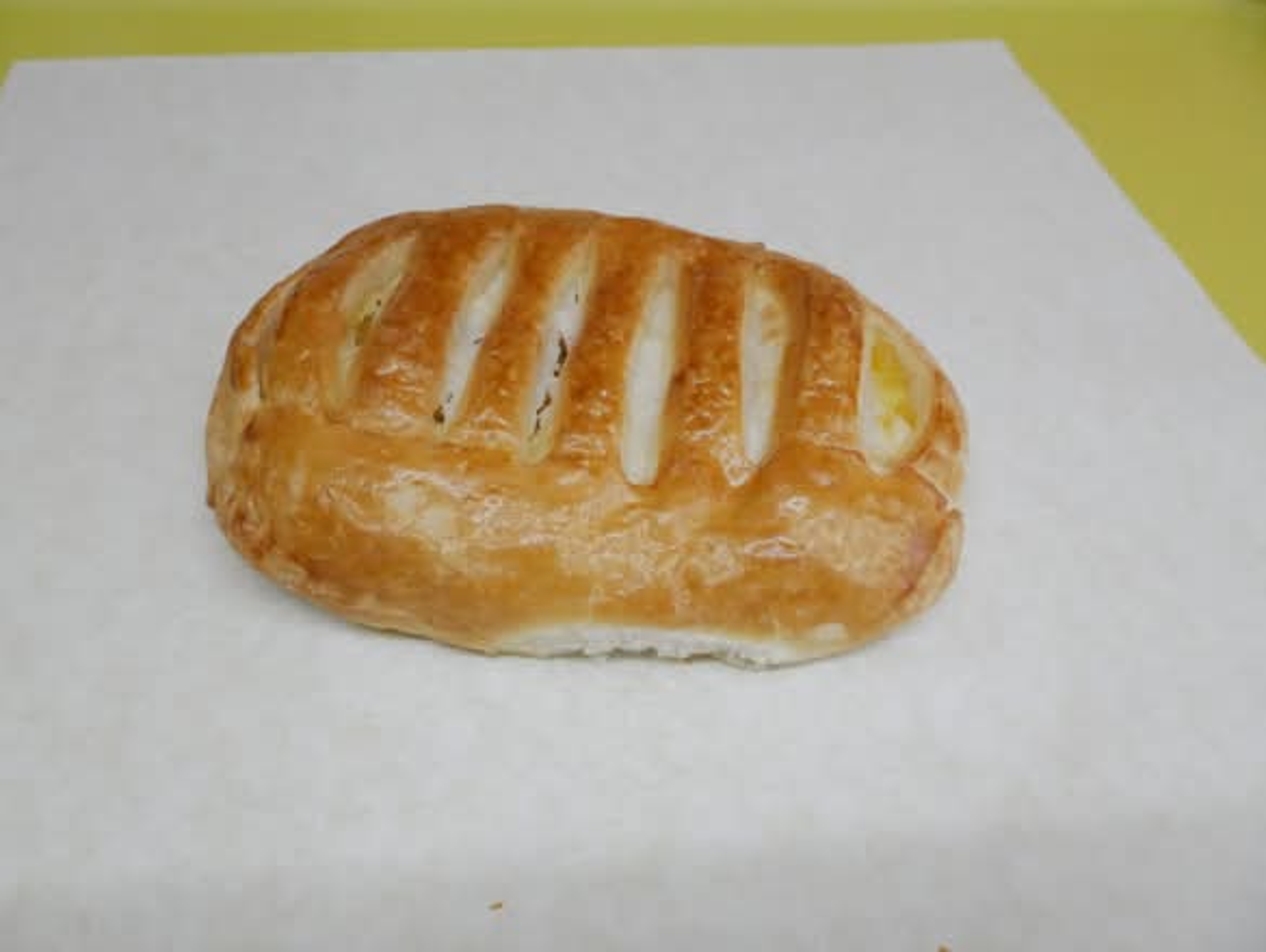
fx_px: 1025
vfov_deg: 49.8
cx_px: 633
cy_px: 476
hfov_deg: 63.4
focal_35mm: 28
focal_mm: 14
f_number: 7.1
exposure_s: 1/500
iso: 6400
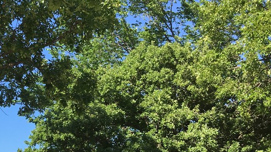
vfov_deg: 19.0
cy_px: 177
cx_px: 33
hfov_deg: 33.3
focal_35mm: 60
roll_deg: -0.6
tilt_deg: +4.6
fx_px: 431
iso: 25
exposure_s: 1/864
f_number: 2.2
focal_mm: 4.15
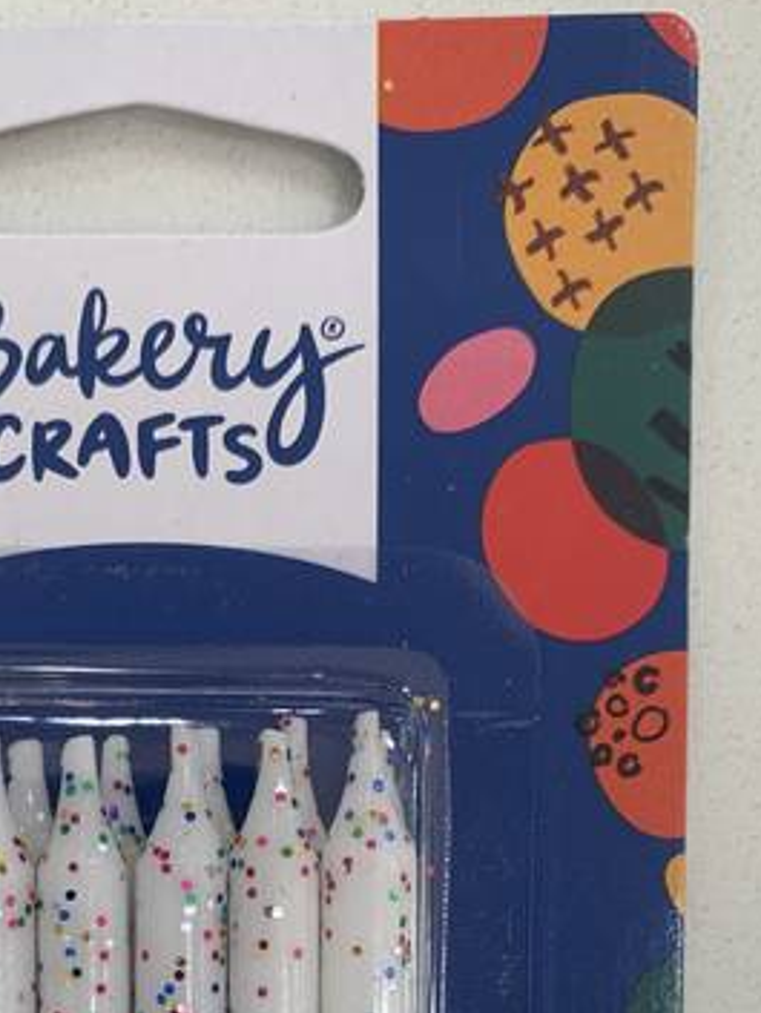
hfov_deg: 26.7
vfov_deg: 33.5
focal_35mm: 54
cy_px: 923
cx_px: 190
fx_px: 1582
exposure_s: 1/60
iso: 64
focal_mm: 4.25
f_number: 1.8
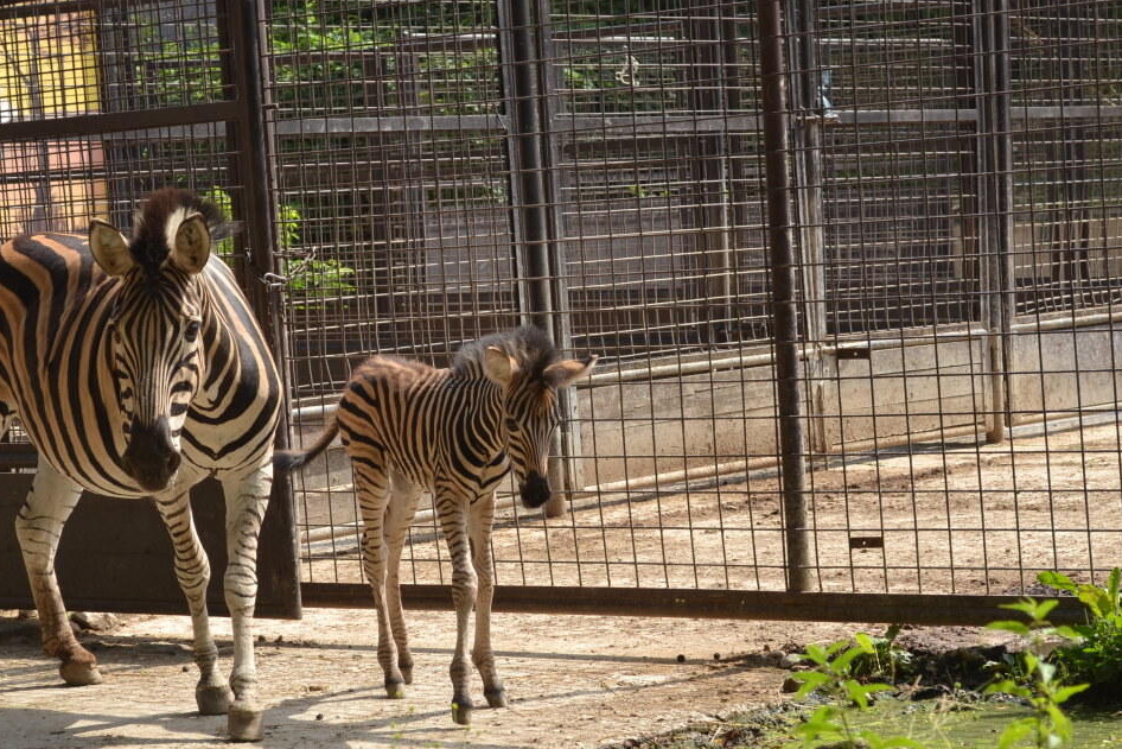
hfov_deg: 19.5
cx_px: 472
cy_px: 426
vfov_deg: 13.1
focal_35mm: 105
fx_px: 3261
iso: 200
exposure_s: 1/250
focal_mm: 55
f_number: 8
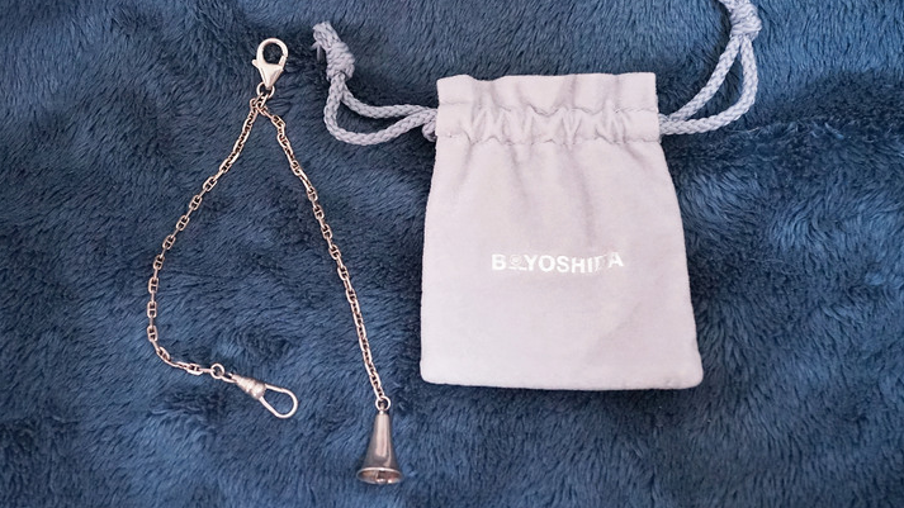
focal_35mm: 37
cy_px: 225
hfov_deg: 54.0
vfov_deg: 32.0
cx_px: 450
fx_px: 887
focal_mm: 35
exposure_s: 1/30
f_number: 5.6
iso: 6400
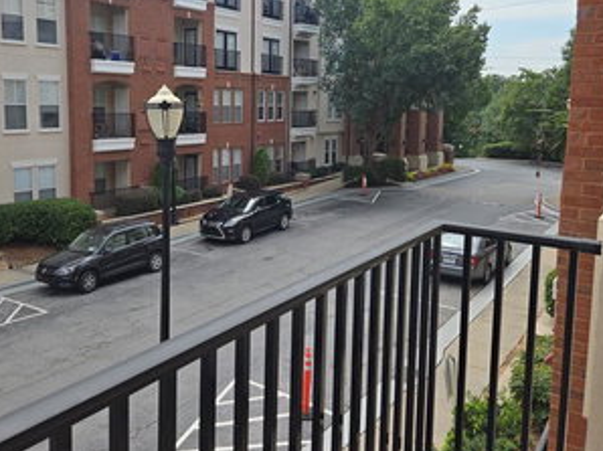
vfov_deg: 42.4
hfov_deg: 55.1
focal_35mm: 33
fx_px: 574
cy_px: 156
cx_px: 252
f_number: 1.8
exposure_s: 1/2180
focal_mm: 5.4
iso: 25
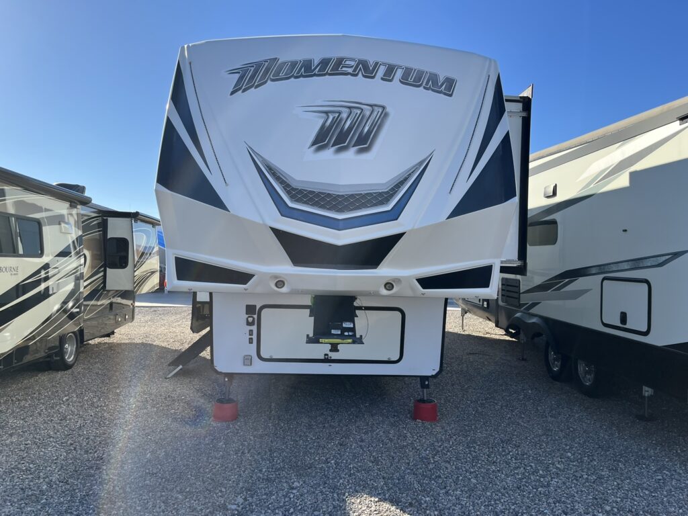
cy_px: 258
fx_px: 517
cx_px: 344
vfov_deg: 53.1
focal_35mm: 26
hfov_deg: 67.3
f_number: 1.6
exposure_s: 1/2062
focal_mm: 5.1
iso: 50
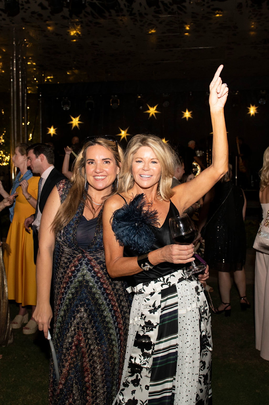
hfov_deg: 36.1
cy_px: 203
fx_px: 412
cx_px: 137
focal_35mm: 37
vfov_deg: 52.2
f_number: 4
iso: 3200
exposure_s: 1/200
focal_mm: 24
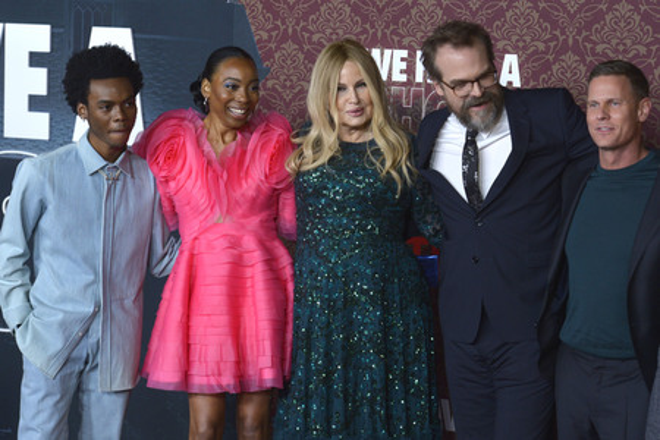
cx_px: 330
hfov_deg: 22.6
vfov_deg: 15.2
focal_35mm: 90
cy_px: 220
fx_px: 1650
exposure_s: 1/320
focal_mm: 90
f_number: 6.3
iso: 2000
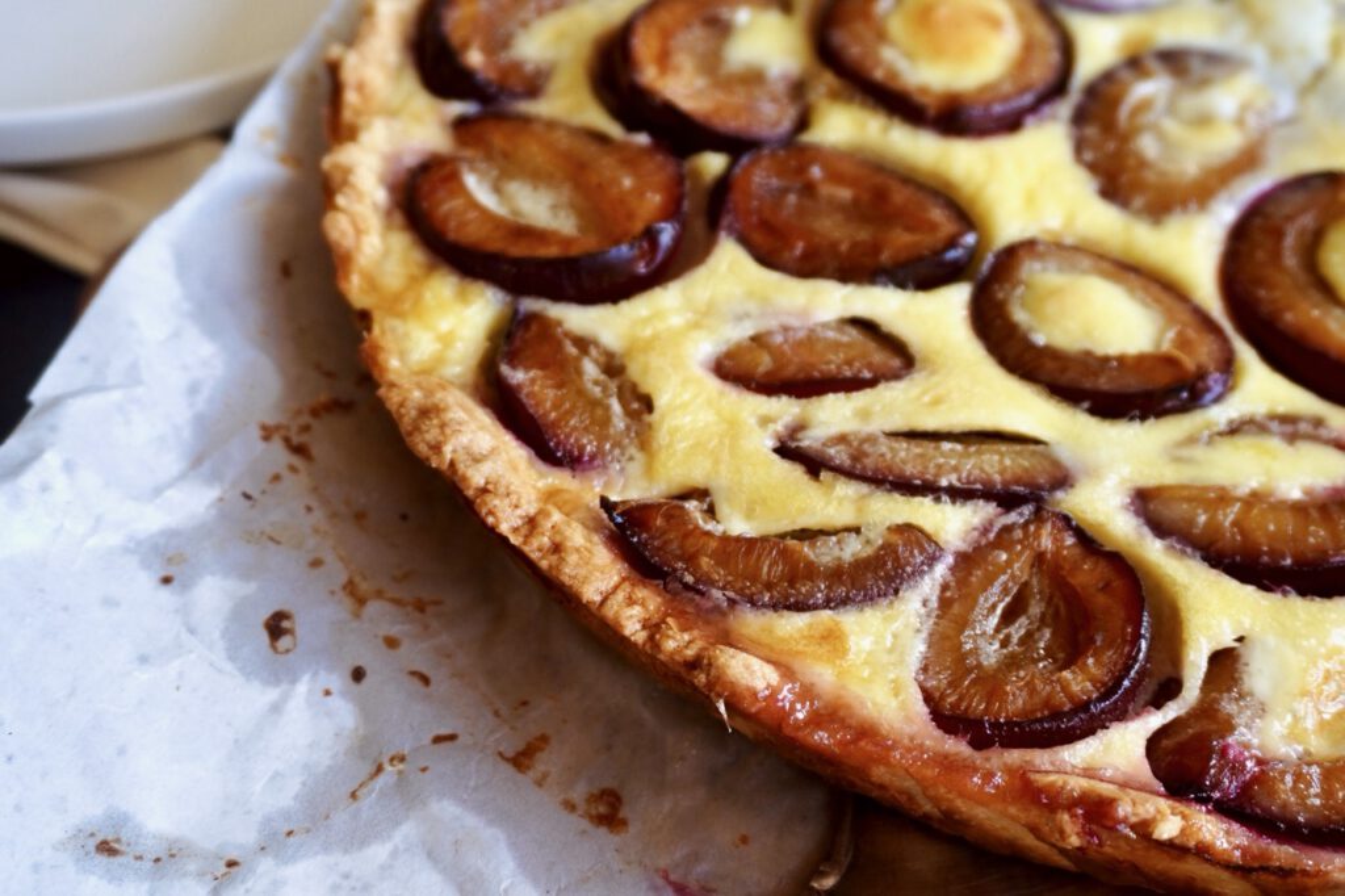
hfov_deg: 55.1
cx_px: 672
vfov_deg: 38.3
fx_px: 1288
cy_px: 448
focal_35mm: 34
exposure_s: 1/160
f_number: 4.5
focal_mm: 23
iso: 250
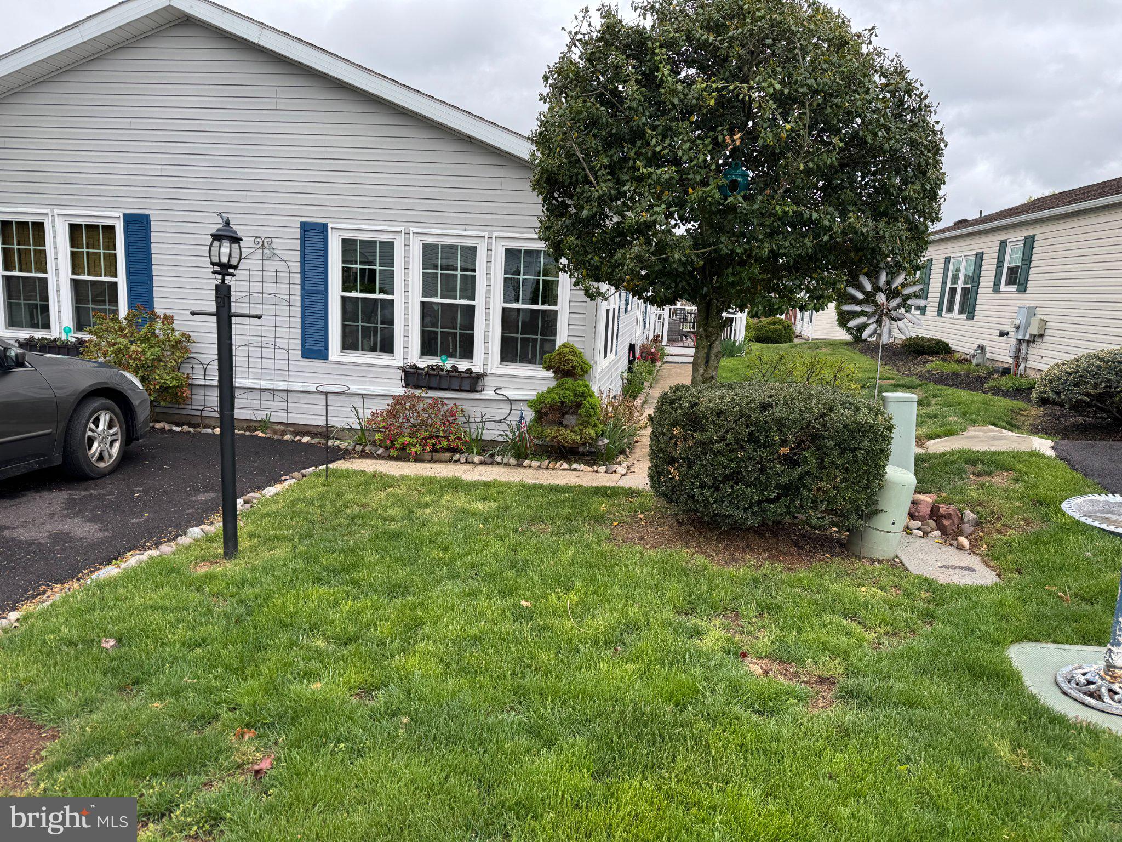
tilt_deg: -10.4
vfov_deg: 56.8
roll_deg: -2.9
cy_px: 421
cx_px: 561
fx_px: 778
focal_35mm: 24
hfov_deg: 71.6
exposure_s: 1/739
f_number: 1.78
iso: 80
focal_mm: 6.76
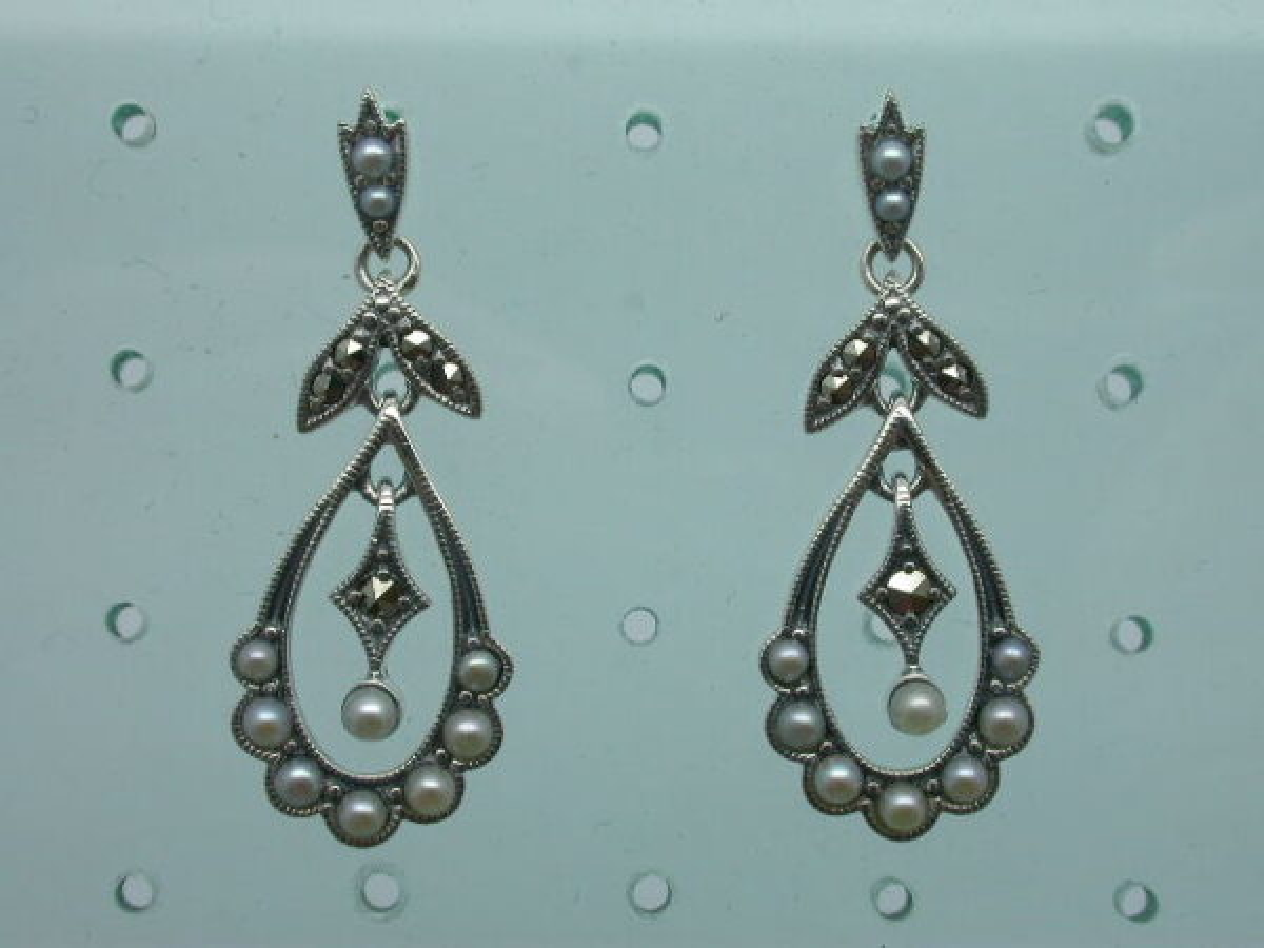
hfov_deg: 23.0
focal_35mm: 85
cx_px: 632
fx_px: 3104
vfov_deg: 17.4
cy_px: 474
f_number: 7.4
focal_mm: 17.7
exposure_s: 1/66.9
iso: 100
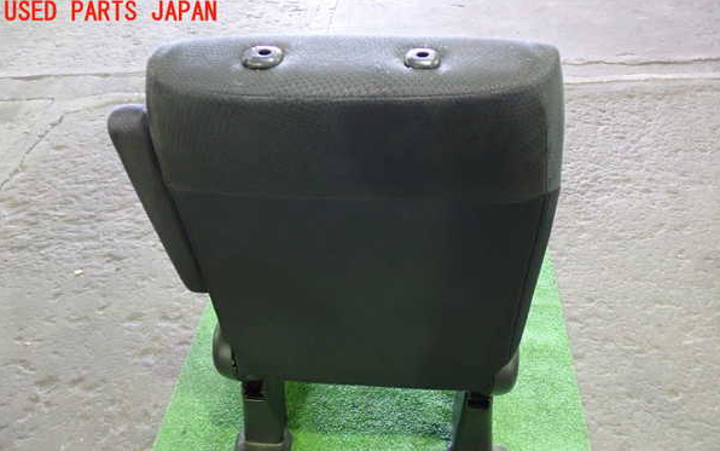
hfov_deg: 59.6
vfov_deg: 39.3
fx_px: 628
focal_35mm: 32
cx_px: 360
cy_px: 270
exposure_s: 1/20
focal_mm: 5.4
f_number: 2.3
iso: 800
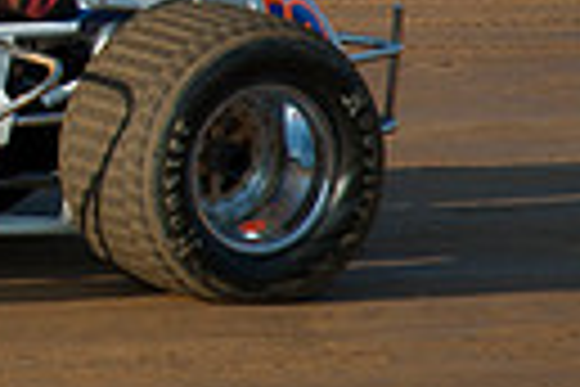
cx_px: -450
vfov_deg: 2.9
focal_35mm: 473
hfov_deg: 4.3
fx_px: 7620
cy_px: -230
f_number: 5.6
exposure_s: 1/500
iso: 200
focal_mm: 70
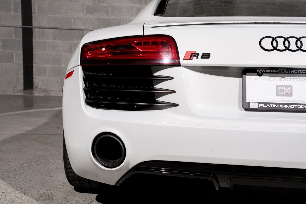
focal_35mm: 52
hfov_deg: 38.2
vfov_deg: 26.0
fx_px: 442
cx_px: 153
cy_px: 102
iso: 200
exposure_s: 1/50
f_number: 9
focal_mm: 52
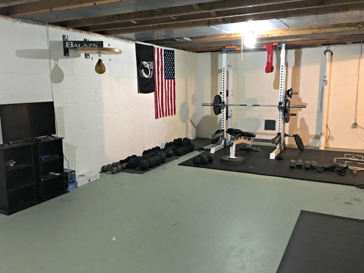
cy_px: 139
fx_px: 326
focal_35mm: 31
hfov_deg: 58.4
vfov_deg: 45.4
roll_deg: +0.7
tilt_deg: -7.3
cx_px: 180
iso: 320
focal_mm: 4.15
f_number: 2.2
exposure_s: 1/15
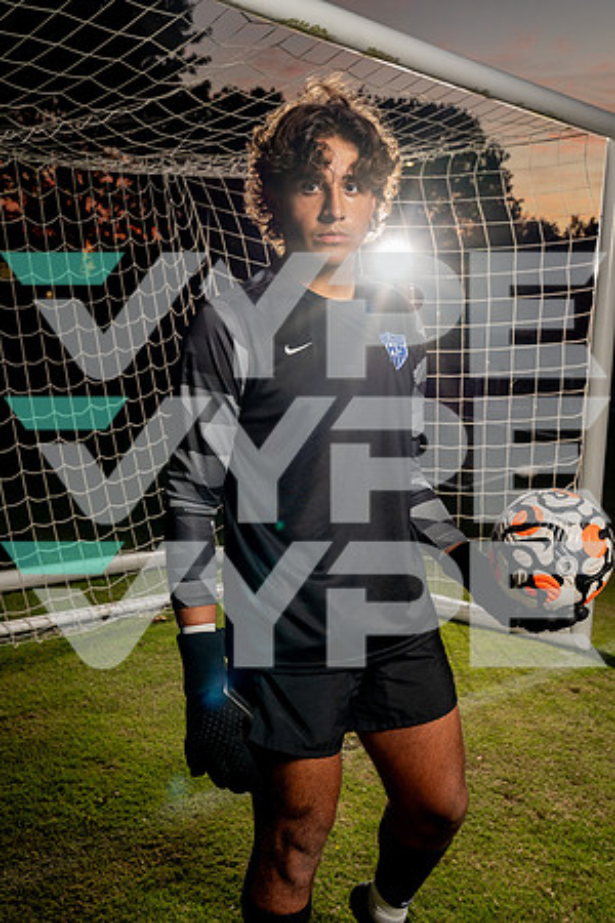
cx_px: 308
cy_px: 462
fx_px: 1127
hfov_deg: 30.5
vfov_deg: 44.5
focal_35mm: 44
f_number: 8
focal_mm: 44
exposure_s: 1/250
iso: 800
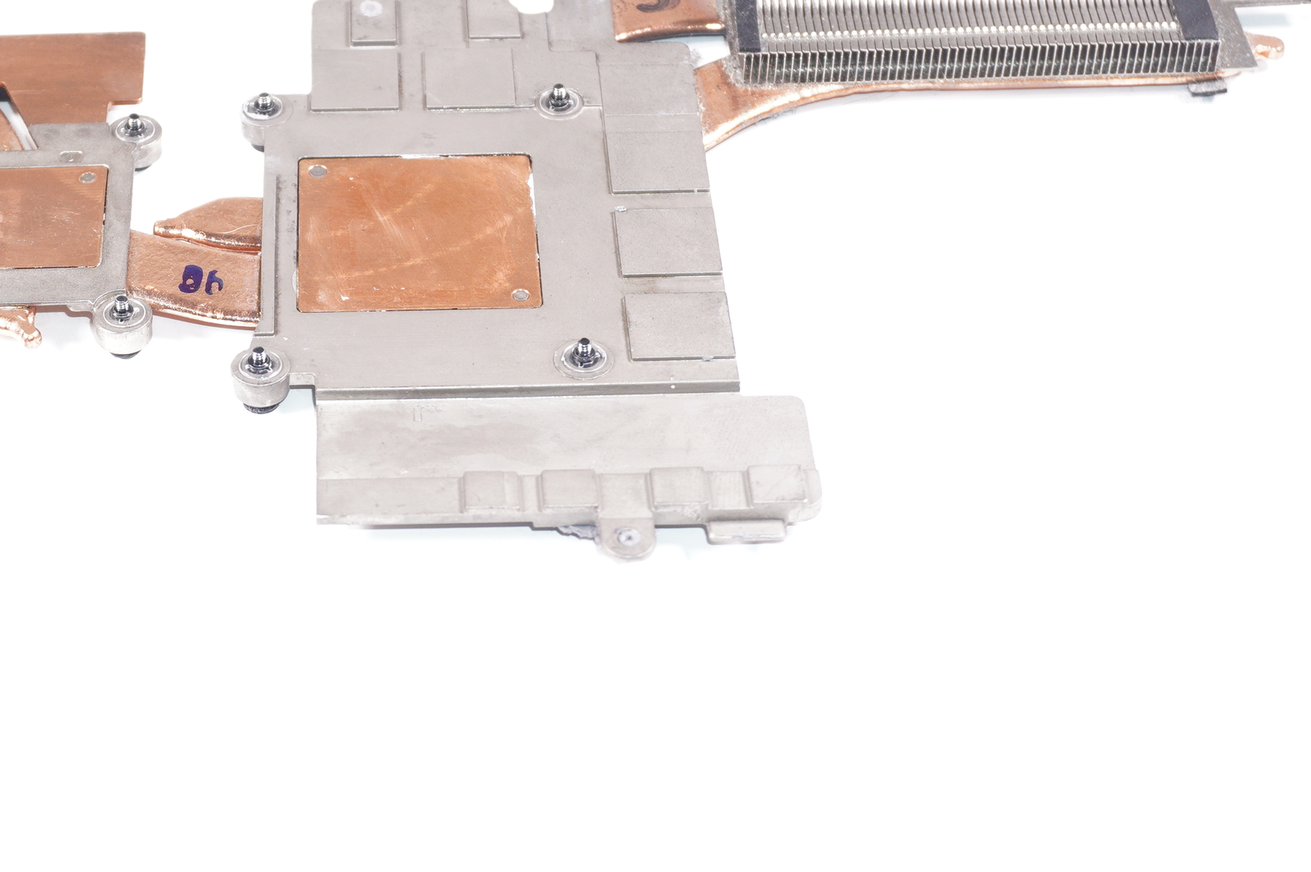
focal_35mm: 81
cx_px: 305
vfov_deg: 16.7
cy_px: 203
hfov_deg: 24.8
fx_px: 2947
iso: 640
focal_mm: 32
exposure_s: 1/125
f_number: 6.3
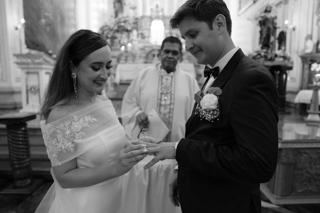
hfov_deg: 73.7
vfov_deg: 53.1
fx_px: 213
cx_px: 160
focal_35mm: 24
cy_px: 106
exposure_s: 1/250
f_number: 1.4
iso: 500
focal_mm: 16
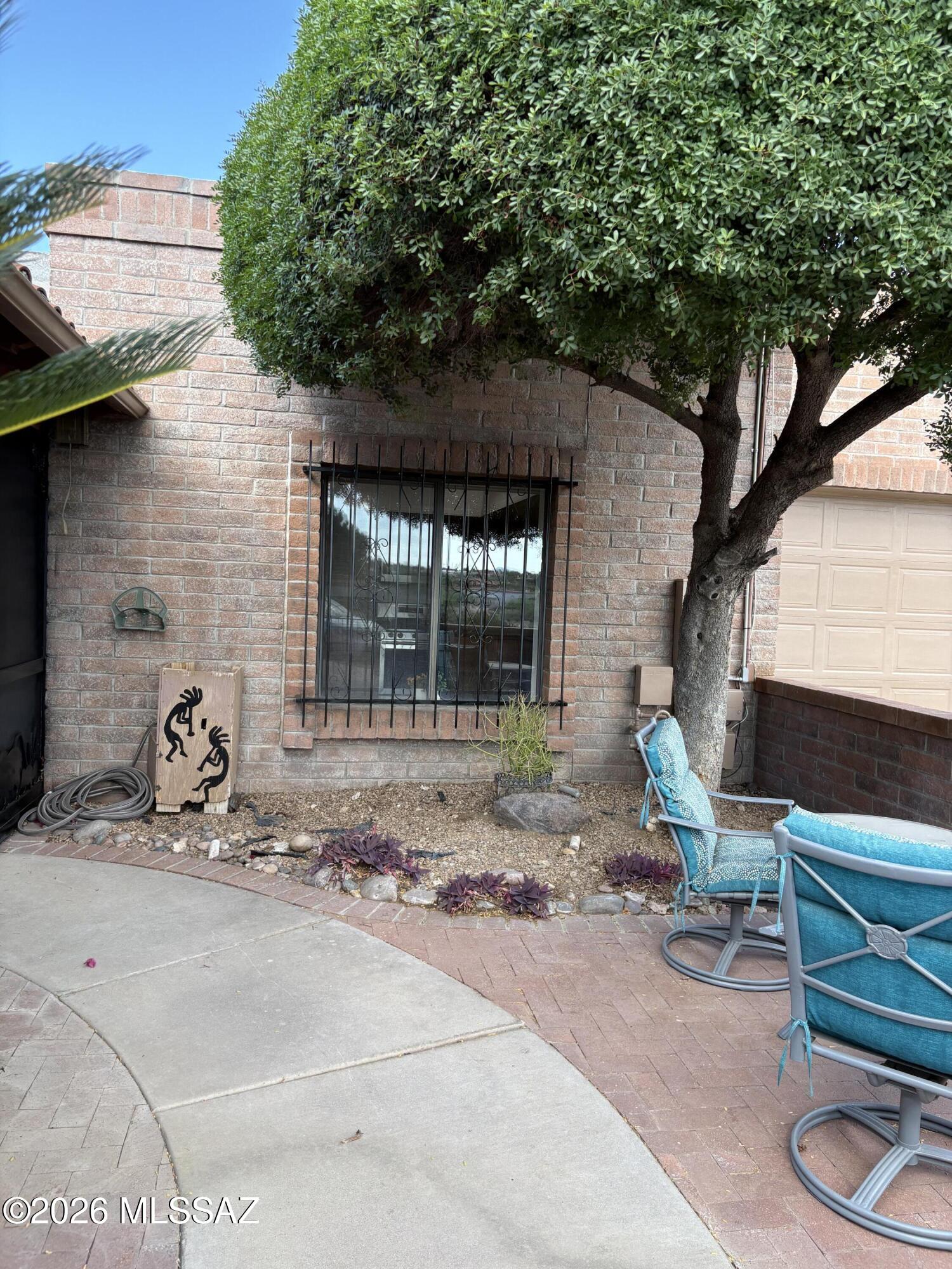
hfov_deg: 53.1
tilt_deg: -3.5
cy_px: 634
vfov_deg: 67.3
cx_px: 476
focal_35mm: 26
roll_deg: -3.2
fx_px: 953
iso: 40
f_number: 1.6
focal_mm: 5.96
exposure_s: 1/261
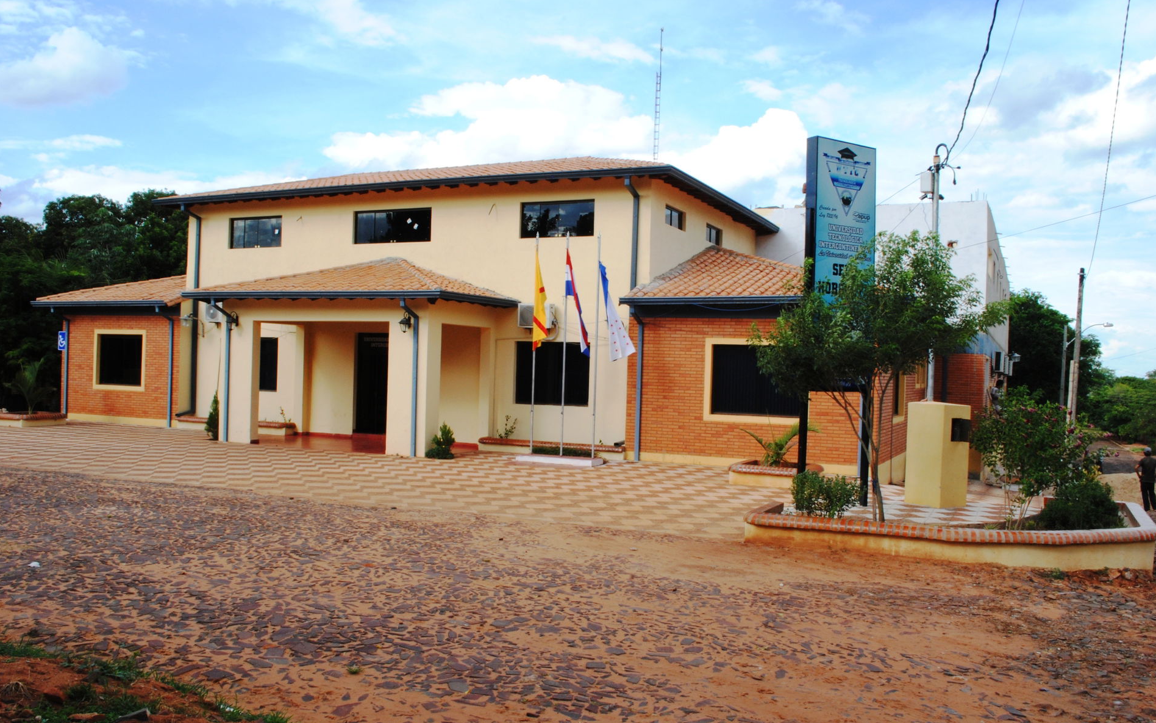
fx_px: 977
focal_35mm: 31
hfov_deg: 61.2
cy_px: 376
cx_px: 583
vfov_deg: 40.6
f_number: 25
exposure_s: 1/60
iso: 400
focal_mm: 20
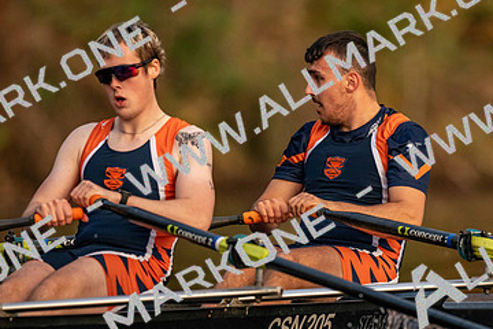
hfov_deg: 2.1
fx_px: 13255
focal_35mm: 968
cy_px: 199
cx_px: 294
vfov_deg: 1.4
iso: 2800
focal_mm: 600
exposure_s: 1/2500
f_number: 4
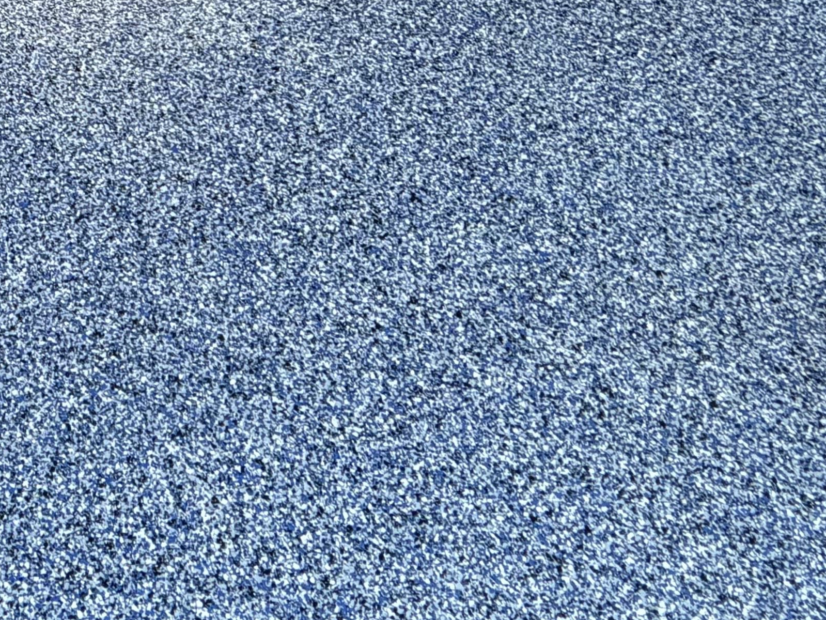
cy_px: 4
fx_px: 1193
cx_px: -56
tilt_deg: -48.7
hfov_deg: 33.8
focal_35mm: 50
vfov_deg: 27.5
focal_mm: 2.22
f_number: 2.2
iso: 160
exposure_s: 1/120
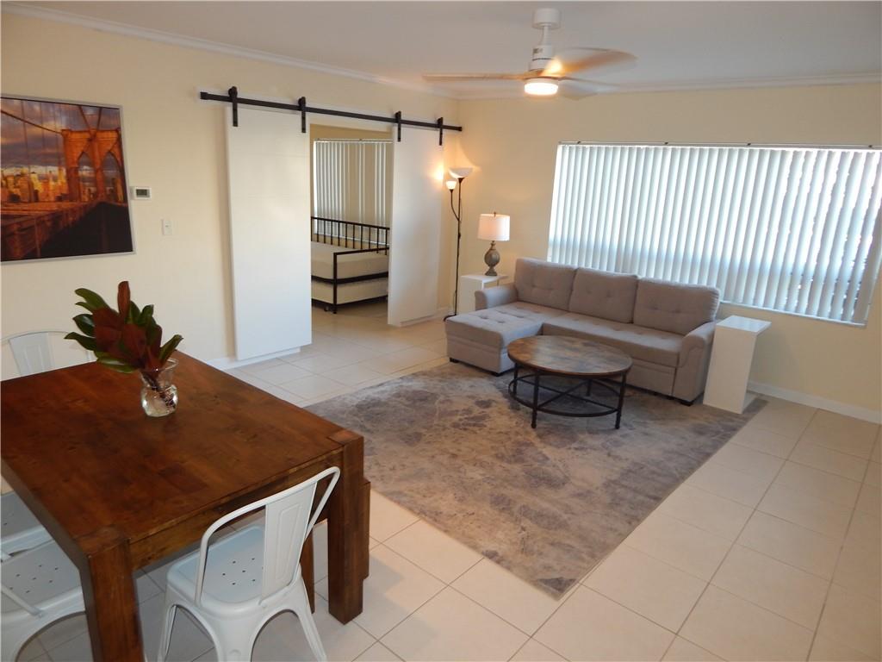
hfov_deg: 73.9
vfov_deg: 58.9
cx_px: 441
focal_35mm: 23
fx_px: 586
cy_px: 331
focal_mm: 4
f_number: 3
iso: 125
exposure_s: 1/30
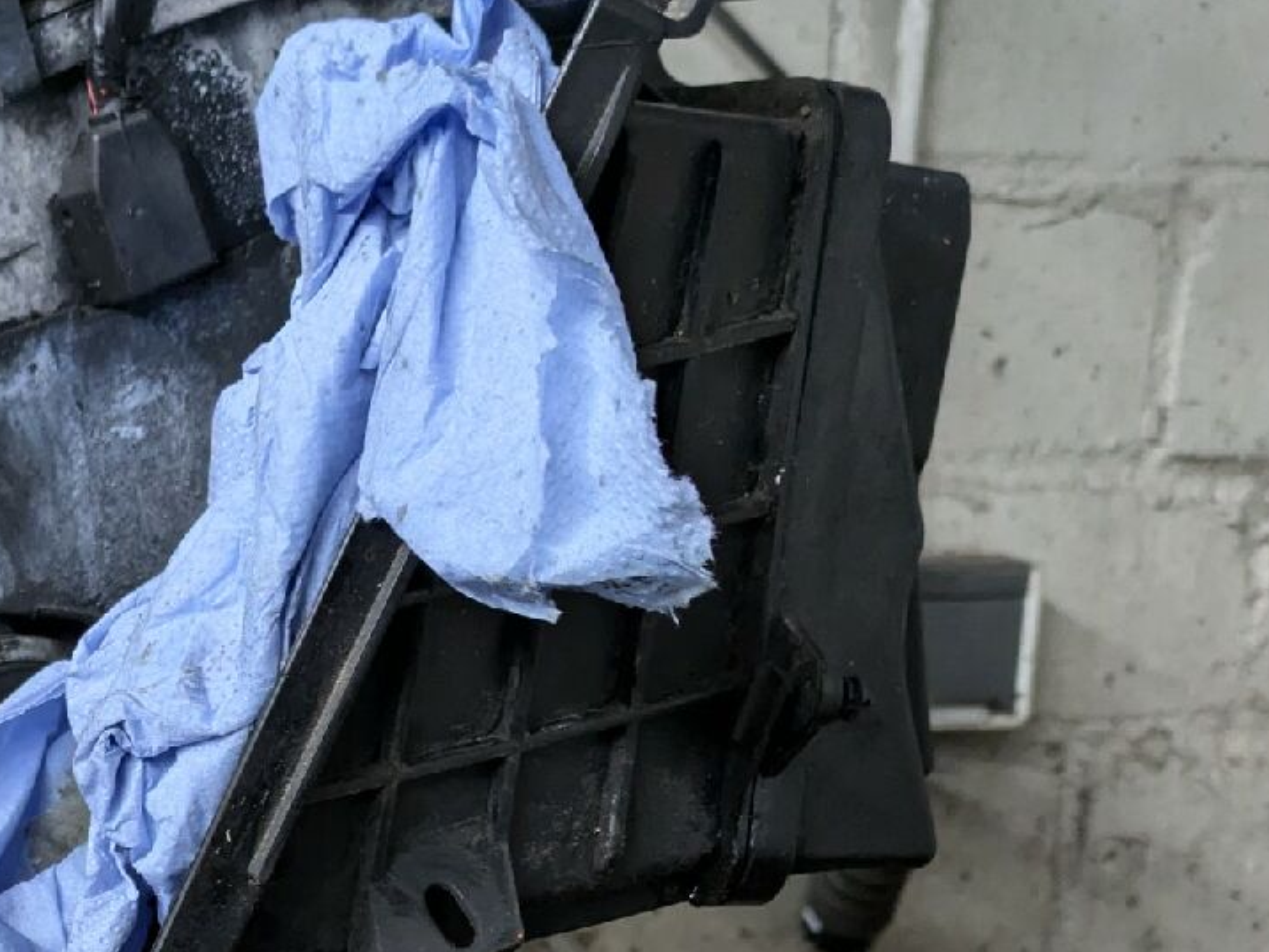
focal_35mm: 67
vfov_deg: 20.9
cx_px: -9
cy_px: 1042
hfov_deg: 27.3
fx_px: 2456
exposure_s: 1/25
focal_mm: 5.43
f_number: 1.89
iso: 529
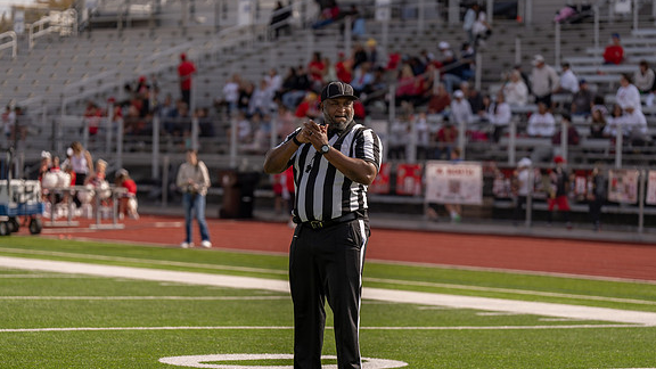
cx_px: 328
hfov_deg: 13.7
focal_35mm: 157
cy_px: 222
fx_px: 2731
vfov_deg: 7.7
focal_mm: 139
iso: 100
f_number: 2.8
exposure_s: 1/2500
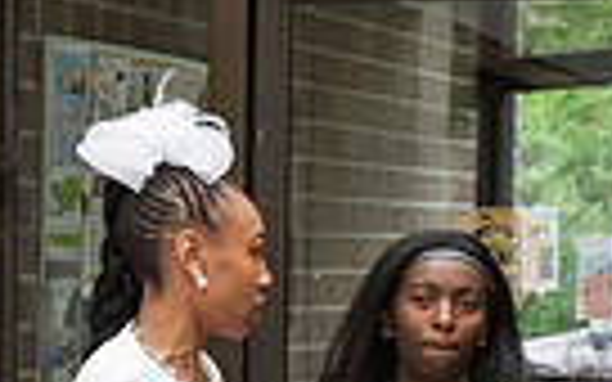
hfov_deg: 10.0
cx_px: 0
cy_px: 604
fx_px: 3469
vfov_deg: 6.2
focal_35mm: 208
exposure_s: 1/400
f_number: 4
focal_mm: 48
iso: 640
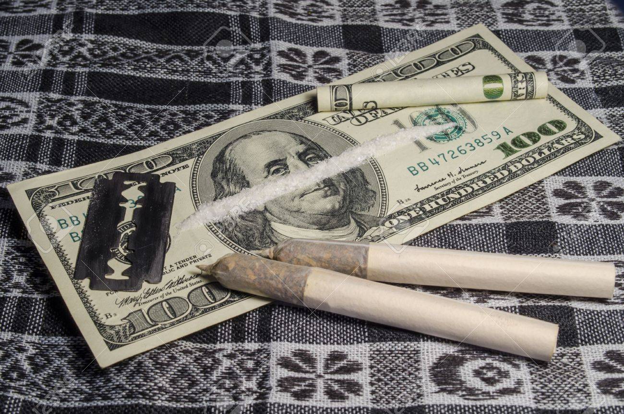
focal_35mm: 66
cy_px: 207
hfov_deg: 30.6
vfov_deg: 20.5
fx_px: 1142
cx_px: 312
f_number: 14
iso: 100
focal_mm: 44
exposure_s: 1/6
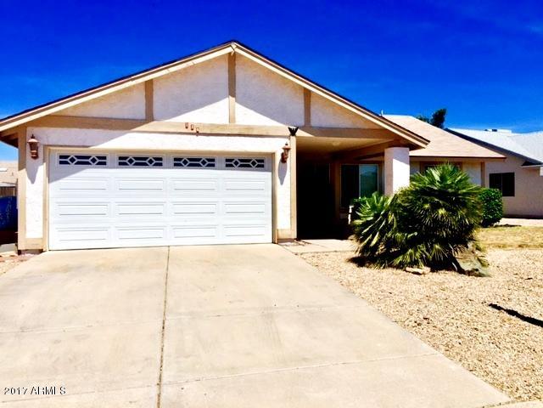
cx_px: 272
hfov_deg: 61.7
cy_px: 204
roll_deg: -0.7
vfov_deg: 48.2
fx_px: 455
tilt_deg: -0.4
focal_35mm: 29
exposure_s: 1/4405
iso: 32
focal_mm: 4.15
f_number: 2.2
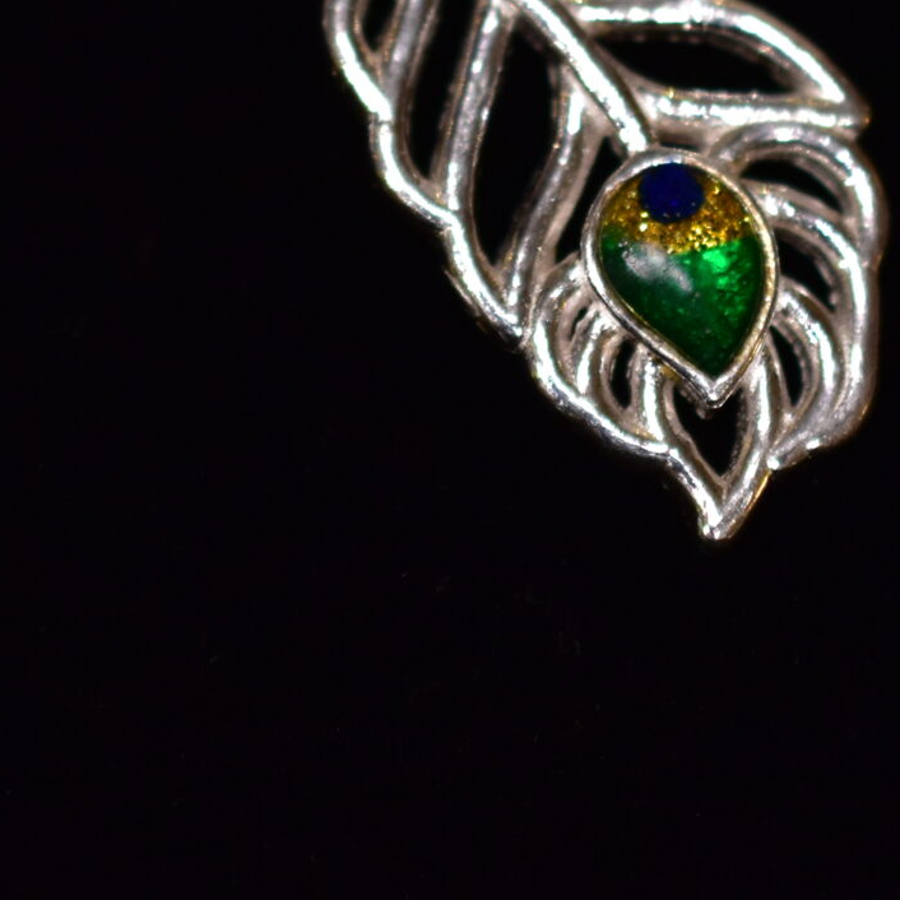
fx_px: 5442
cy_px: 41
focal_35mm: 185
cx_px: 676
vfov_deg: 9.4
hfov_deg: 9.4
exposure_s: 1/200
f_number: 3.2
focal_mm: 40
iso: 800
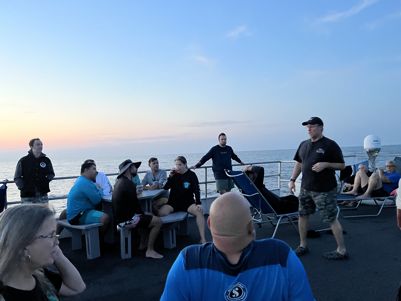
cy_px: 150
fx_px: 301
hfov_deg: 67.3
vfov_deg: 53.1
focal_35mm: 26
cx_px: 200
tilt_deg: -1.2
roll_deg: +0.5
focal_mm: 5.1
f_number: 1.6
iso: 640
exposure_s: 1/39
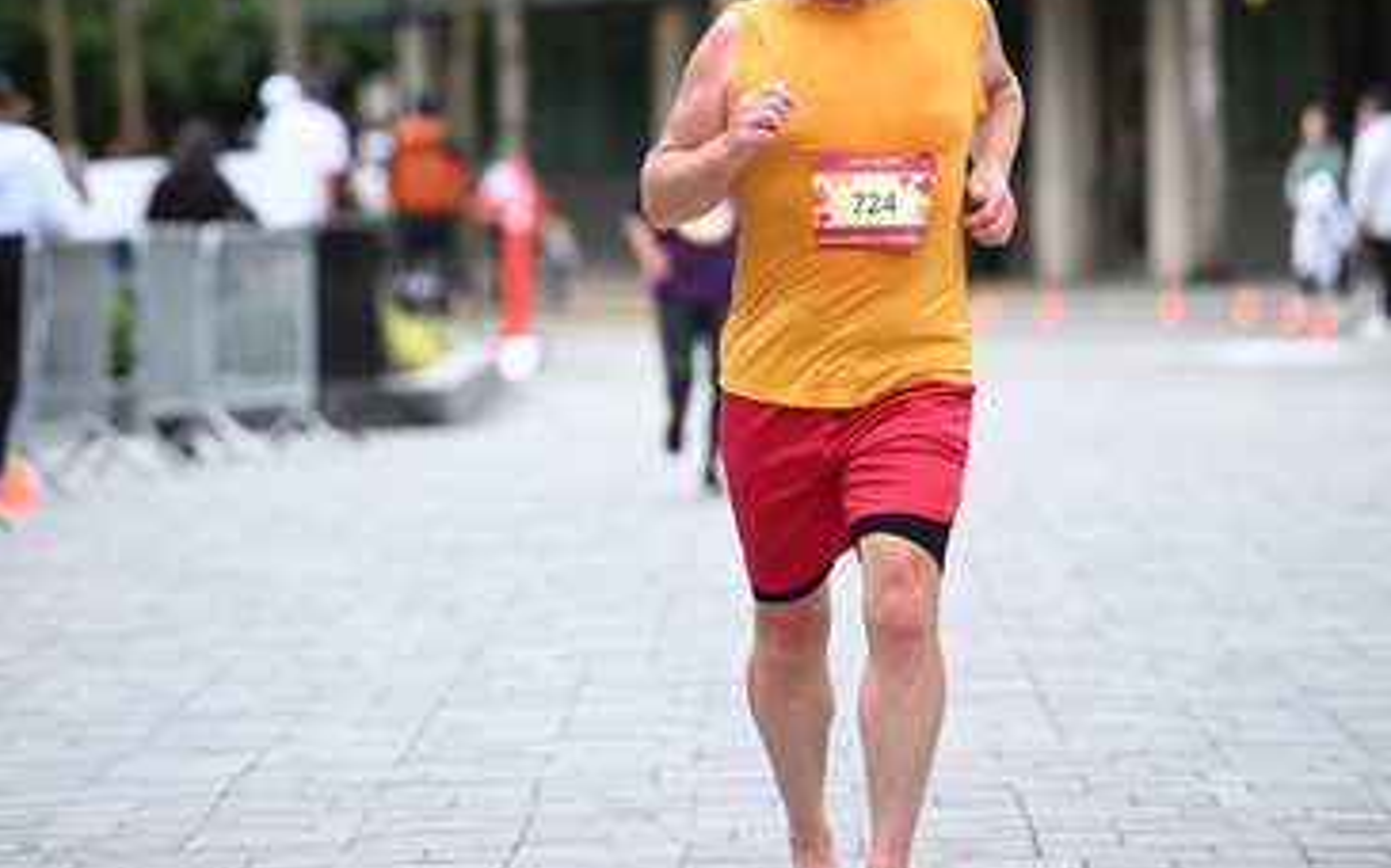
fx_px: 8452
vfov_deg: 5.9
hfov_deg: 9.4
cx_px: 696
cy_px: 148
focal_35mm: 223
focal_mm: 145
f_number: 2.8
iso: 640
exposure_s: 1/2000
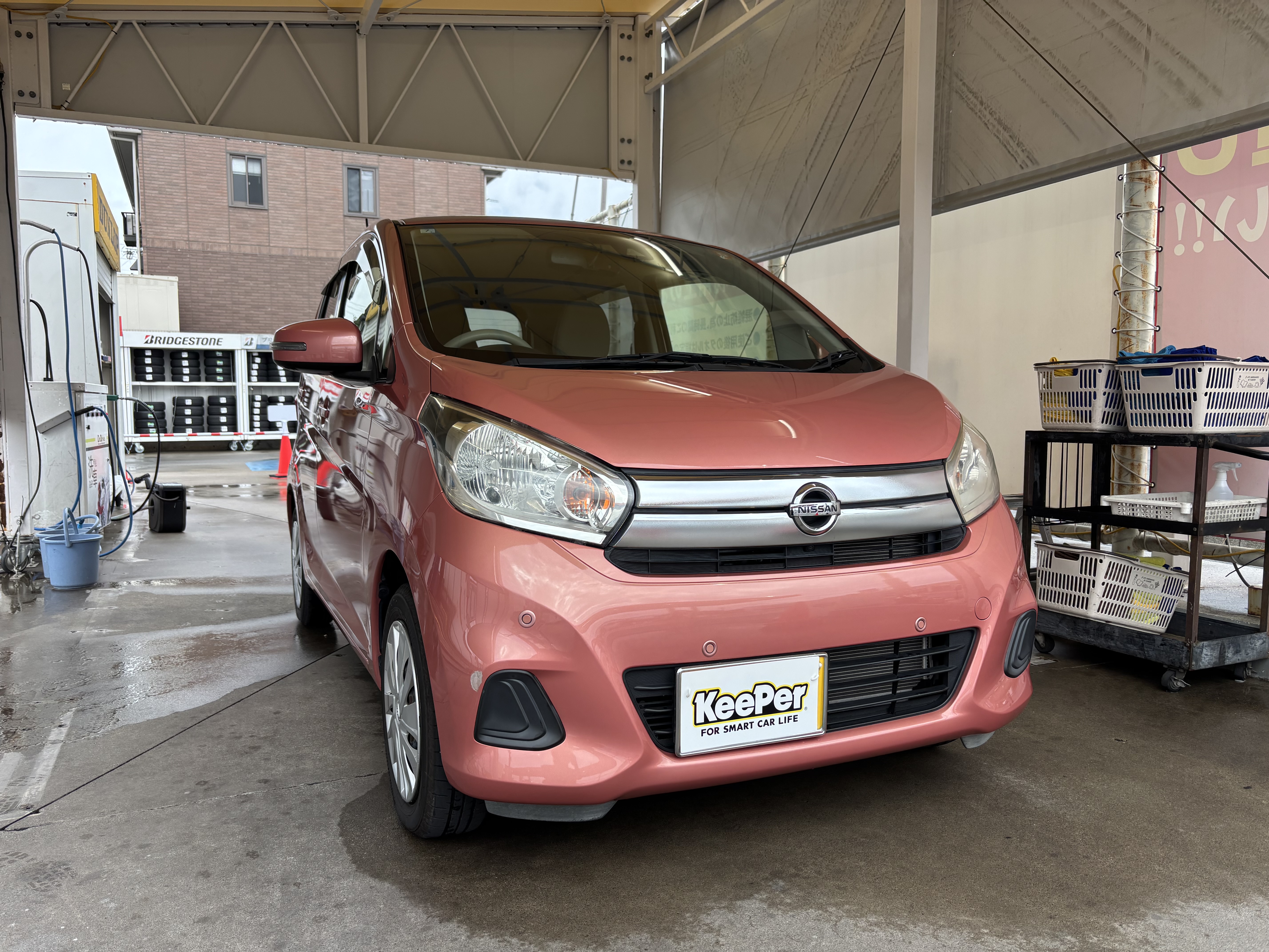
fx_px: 953
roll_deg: +0.4
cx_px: 634
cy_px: 476
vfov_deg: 53.1
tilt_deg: -5.0
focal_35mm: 26
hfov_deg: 67.3
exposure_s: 1/466
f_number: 1.6
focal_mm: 5.96
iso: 50
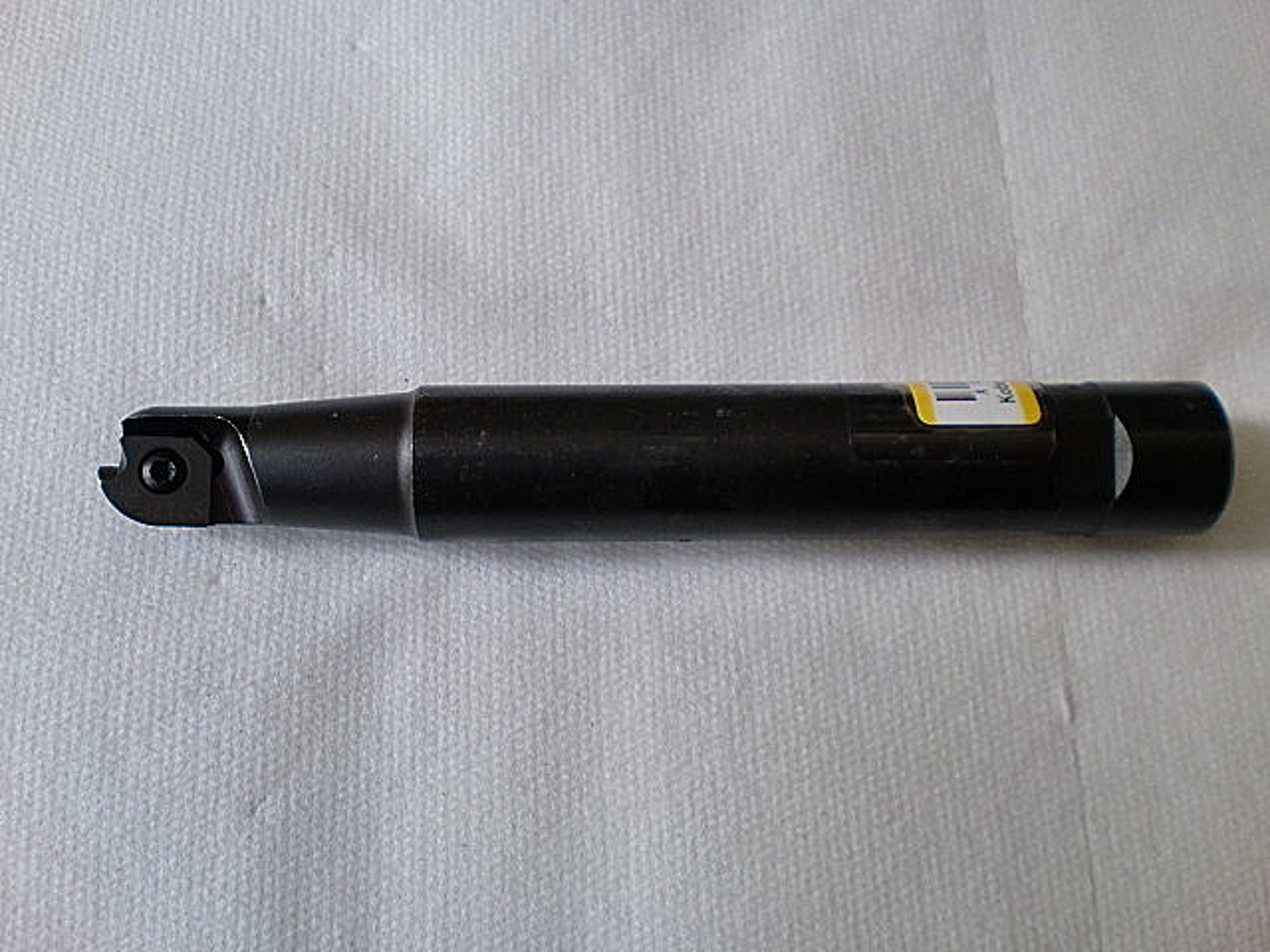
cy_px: 476
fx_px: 1284
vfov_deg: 40.7
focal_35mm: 35
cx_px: 635
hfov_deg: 52.6
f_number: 3.1
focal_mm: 6.3
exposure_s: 1/60
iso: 100
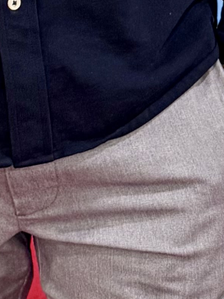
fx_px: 1501
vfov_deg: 9.5
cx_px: 99
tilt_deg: -2.4
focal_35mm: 174
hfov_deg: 8.5
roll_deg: -0.7
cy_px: -527
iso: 320
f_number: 1.78
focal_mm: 6.76
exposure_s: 1/60
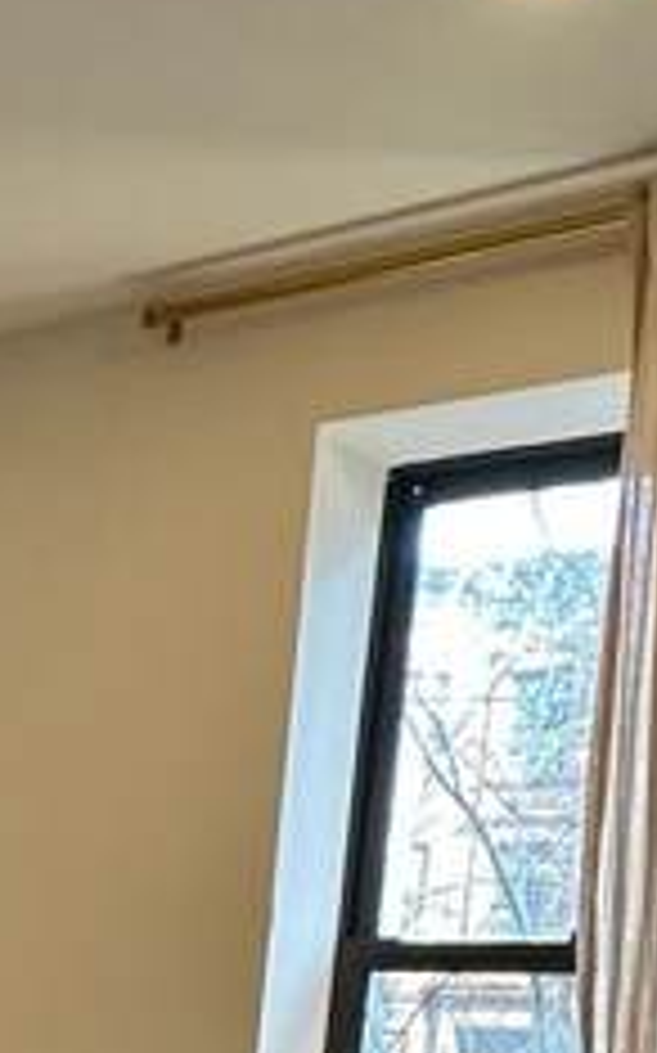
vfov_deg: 29.3
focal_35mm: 61
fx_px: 1750
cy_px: 1228
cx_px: -590
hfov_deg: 16.8
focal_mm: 2.22
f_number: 2.2
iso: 250
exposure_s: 1/120
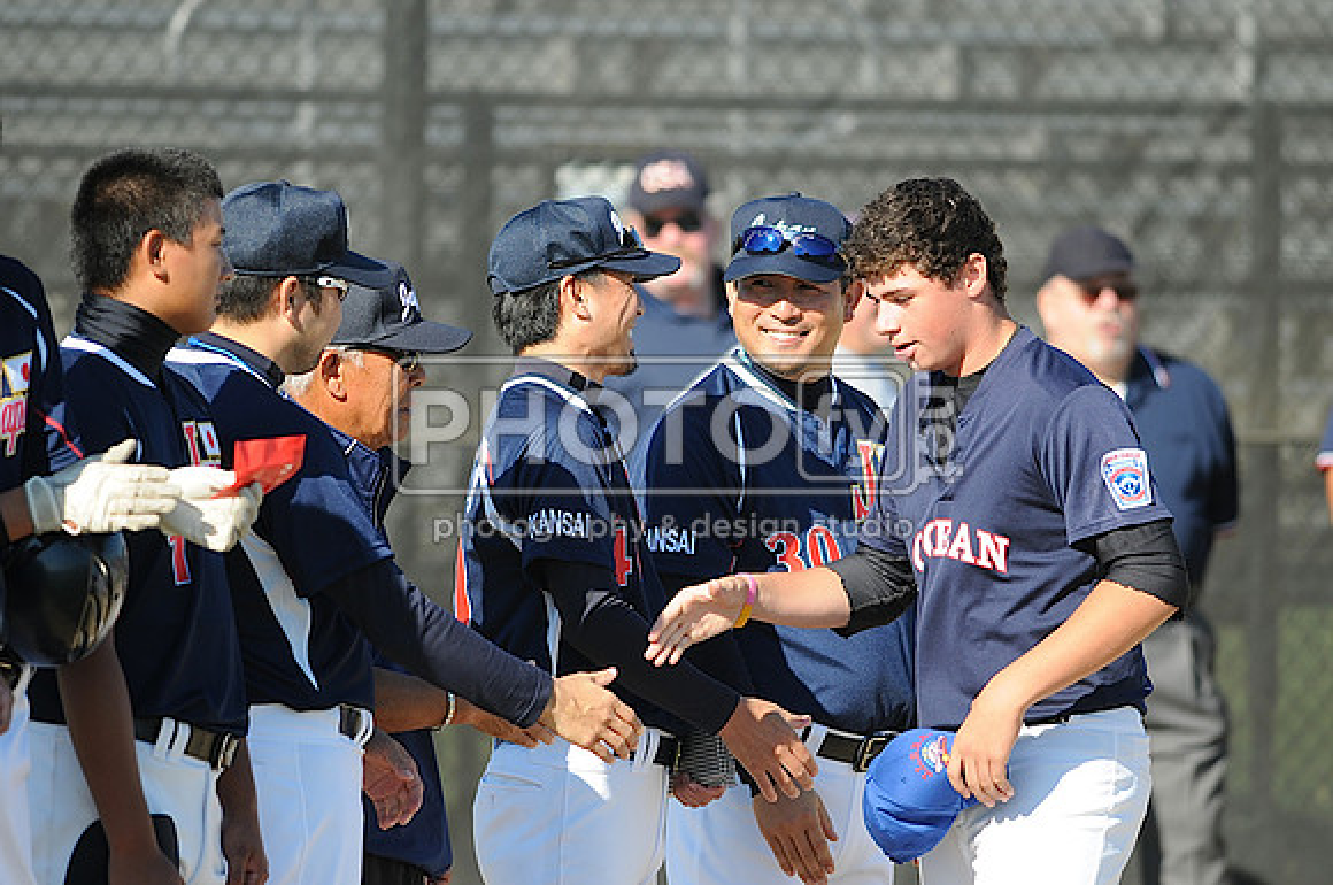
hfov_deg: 4.6
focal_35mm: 450
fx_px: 16639
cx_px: 666
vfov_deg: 3.0
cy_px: 442
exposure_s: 1/1000
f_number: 4
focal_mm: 300
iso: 200
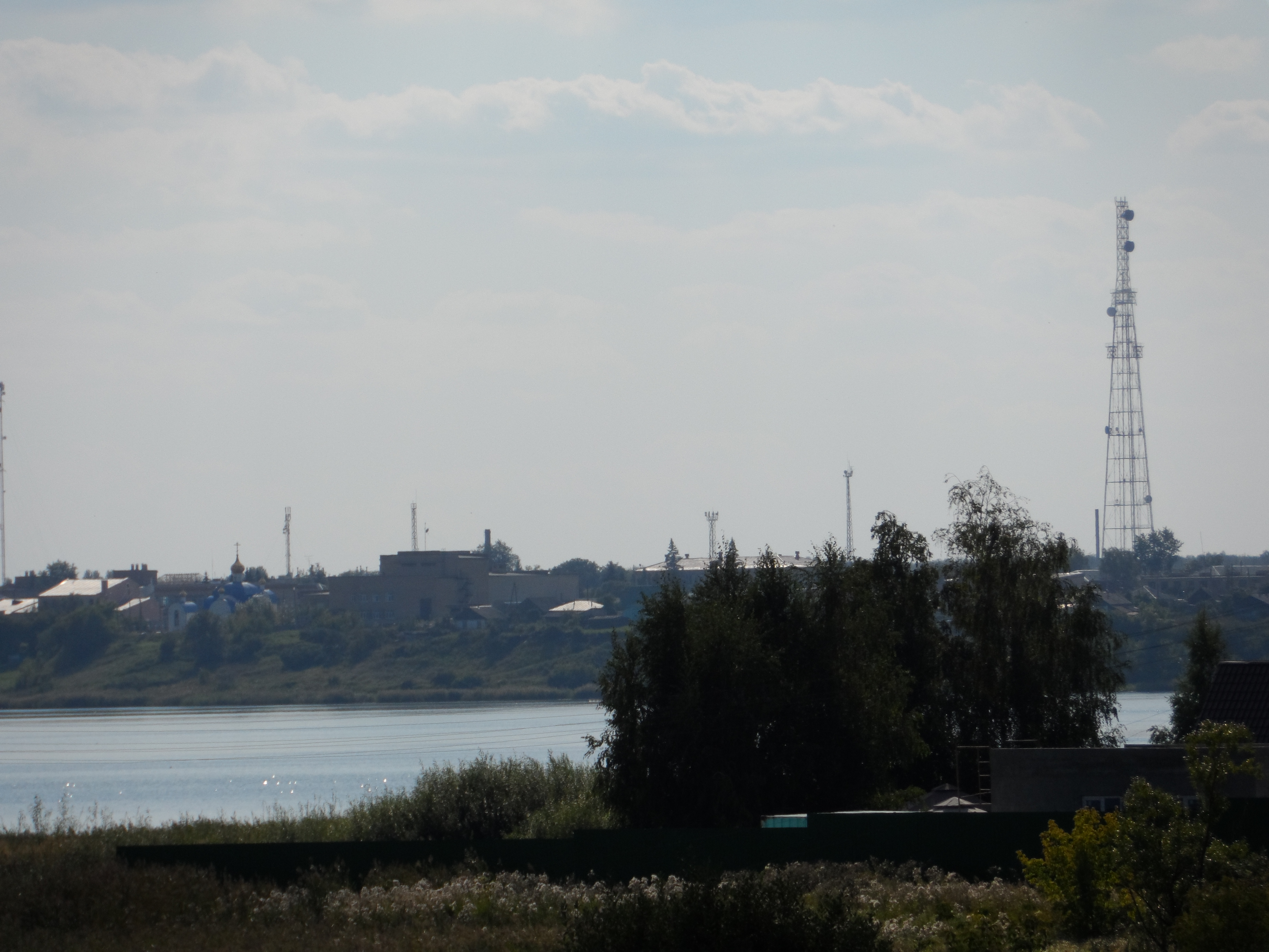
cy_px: 476
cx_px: 634
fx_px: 13234
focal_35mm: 361
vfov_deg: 4.1
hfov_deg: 5.5
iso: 80
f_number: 5.1
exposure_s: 1/1500
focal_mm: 58.7
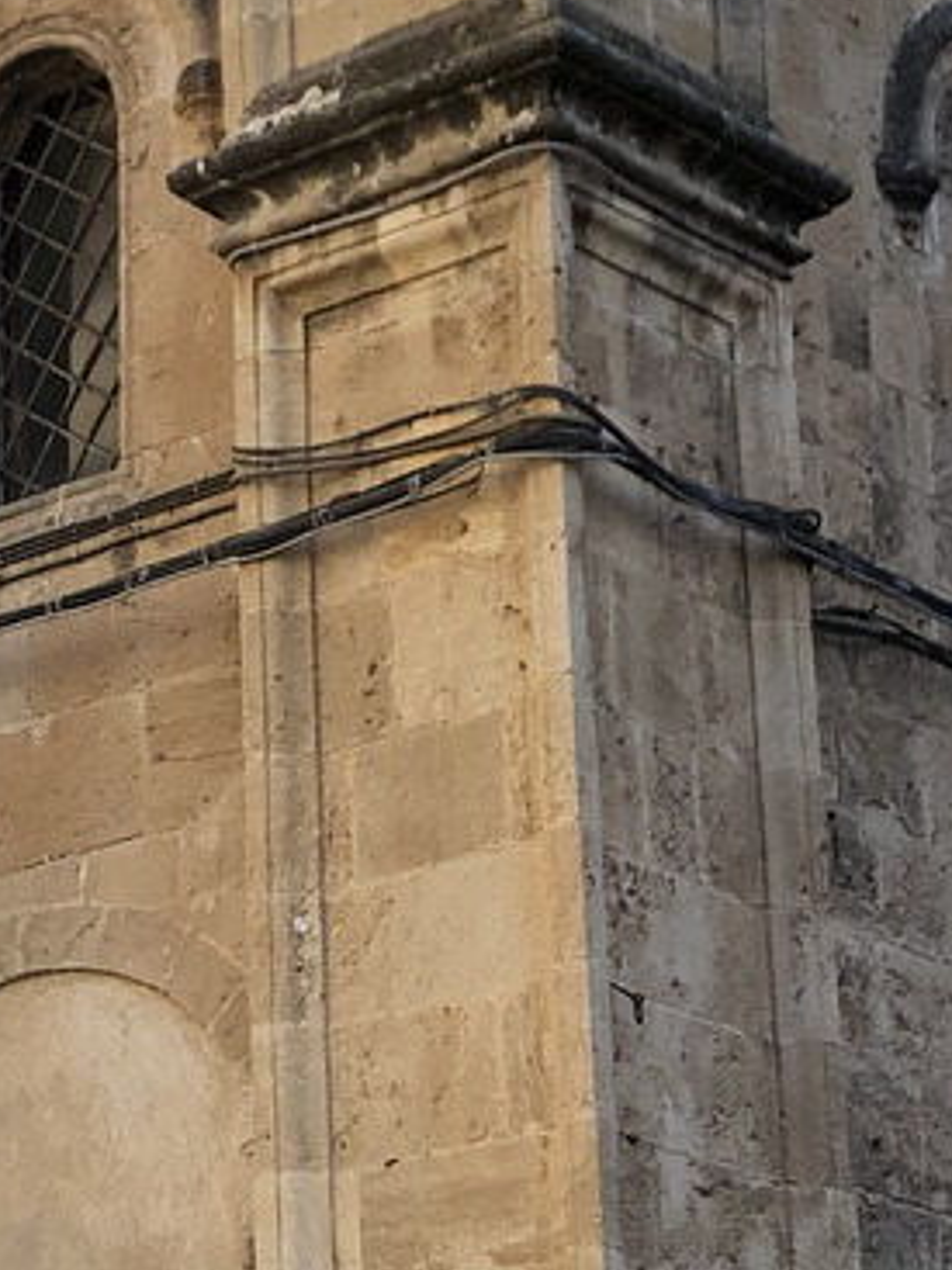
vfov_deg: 16.2
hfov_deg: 11.9
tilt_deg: +21.0
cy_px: 692
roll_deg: -0.6
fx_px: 4476
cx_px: -118
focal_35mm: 122
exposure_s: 1/444
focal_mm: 4
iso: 20
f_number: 1.8
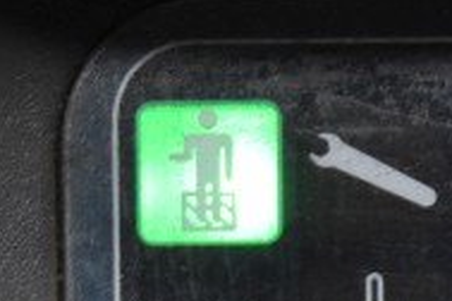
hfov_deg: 5.1
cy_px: 334
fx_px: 5022
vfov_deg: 3.4
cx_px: 930
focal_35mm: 400
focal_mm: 42
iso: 2000
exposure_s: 1/60
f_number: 5
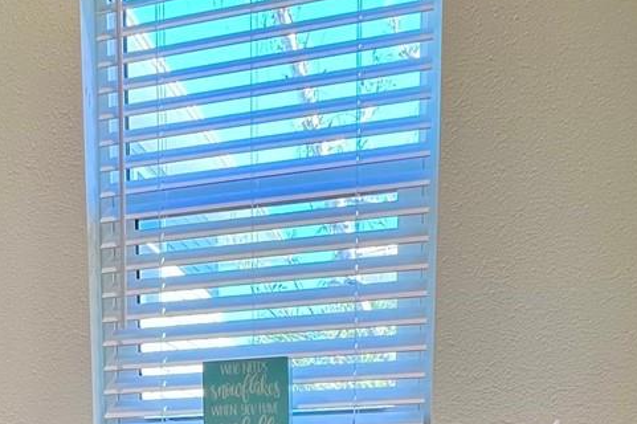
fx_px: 796
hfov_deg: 43.0
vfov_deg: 24.2
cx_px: 208
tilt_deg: -7.9
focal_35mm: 45
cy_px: 616
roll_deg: +0.6
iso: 200
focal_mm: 1.57
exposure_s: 1/120
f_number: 1.8
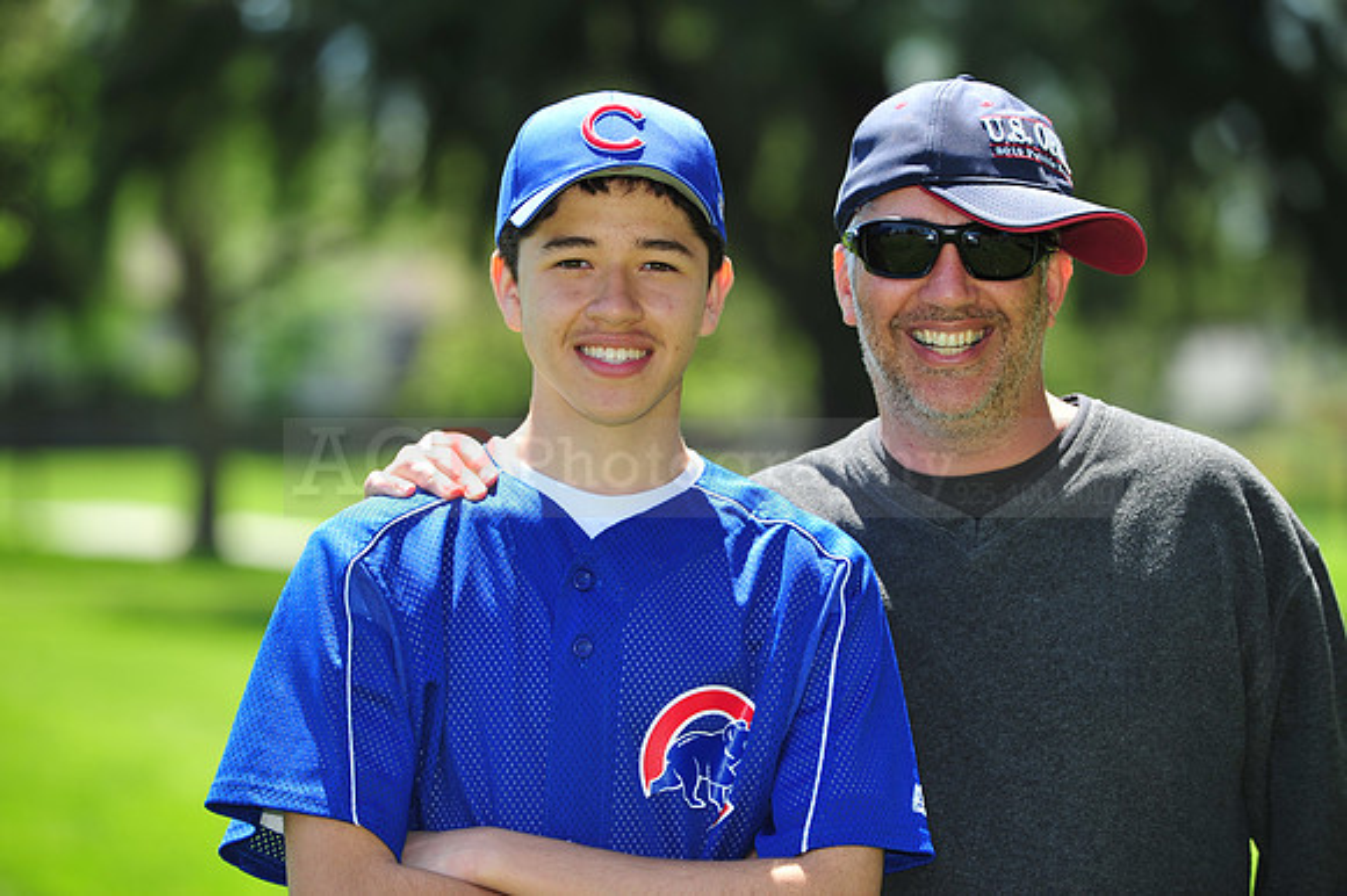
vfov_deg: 8.3
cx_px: 674
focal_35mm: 165
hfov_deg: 12.5
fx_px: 6170
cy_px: 448
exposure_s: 1/640
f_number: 4.5
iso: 200
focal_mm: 165
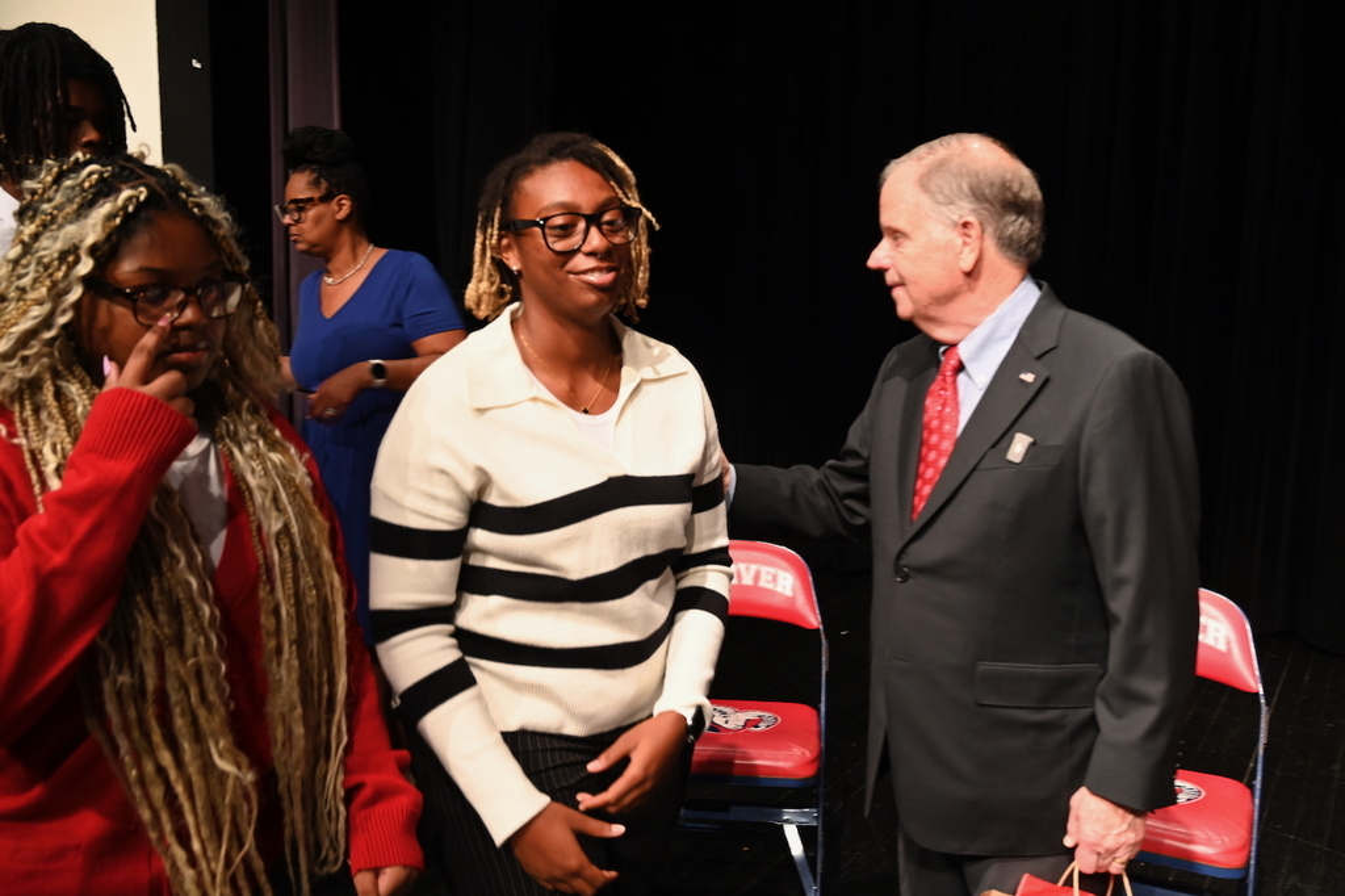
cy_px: 448
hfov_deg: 58.7
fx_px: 1195
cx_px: 672
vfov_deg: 41.1
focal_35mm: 32
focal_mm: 32
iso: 2000
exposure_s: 1/100
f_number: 6.3
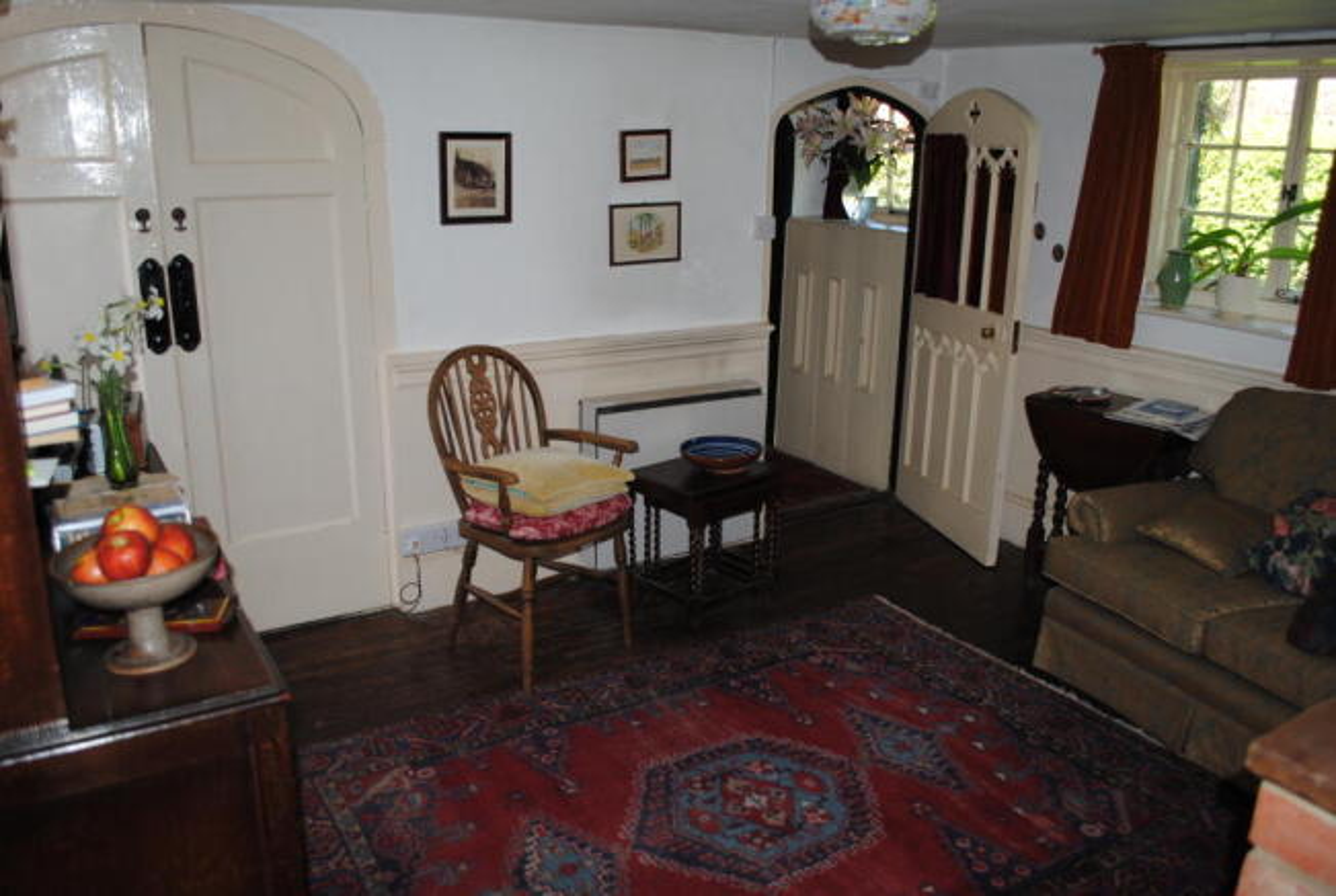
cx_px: 668
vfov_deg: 48.1
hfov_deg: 67.3
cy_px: 448
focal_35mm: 27
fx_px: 1004
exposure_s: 1/60
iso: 200
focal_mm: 18
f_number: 3.5
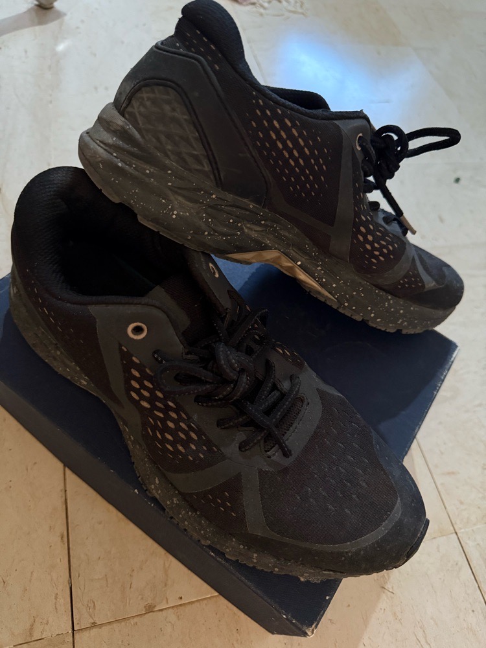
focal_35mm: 24
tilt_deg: -56.1
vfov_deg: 71.6
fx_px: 449
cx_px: 243
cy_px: 324
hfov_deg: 56.8
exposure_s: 1/50
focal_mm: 6.76
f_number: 1.78
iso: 640
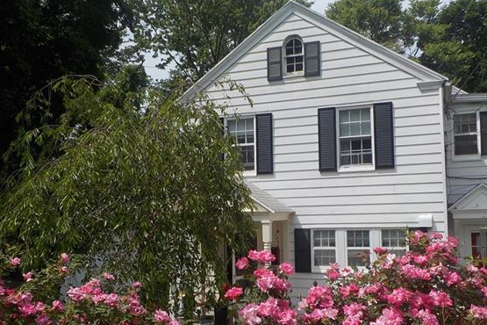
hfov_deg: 53.1
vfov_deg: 36.7
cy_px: 199
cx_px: 259
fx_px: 487
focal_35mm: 36
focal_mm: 4.1
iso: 125
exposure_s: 1/2000
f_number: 3.3
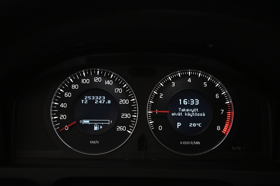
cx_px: 140
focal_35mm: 50
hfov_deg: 40.0
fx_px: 385
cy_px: 93
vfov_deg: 27.3
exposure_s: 1/80
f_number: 5
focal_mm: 33
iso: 3200
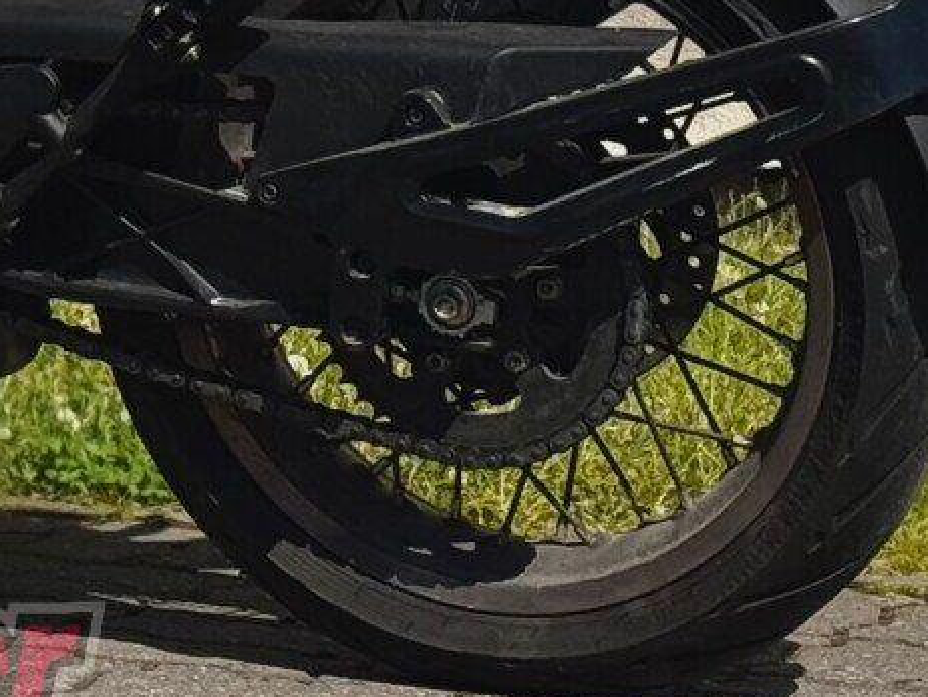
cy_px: -527
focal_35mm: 203
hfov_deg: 9.6
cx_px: -294
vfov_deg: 7.1
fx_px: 5444
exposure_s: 1/8772
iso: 80
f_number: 1.78
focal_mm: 6.76
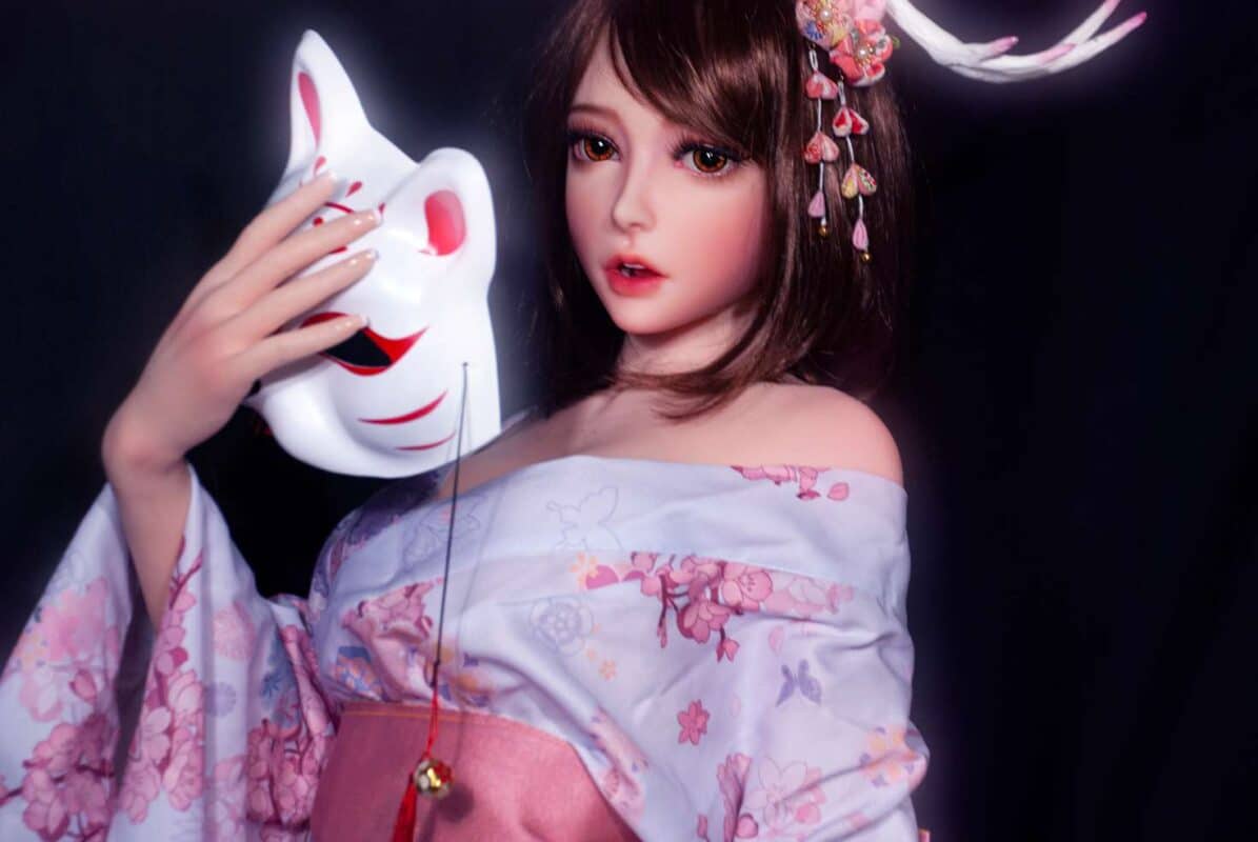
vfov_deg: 14.7
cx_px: 629
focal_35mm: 93
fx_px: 3254
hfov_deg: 21.9
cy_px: 421
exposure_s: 1/30
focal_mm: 62
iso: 500
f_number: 5.3
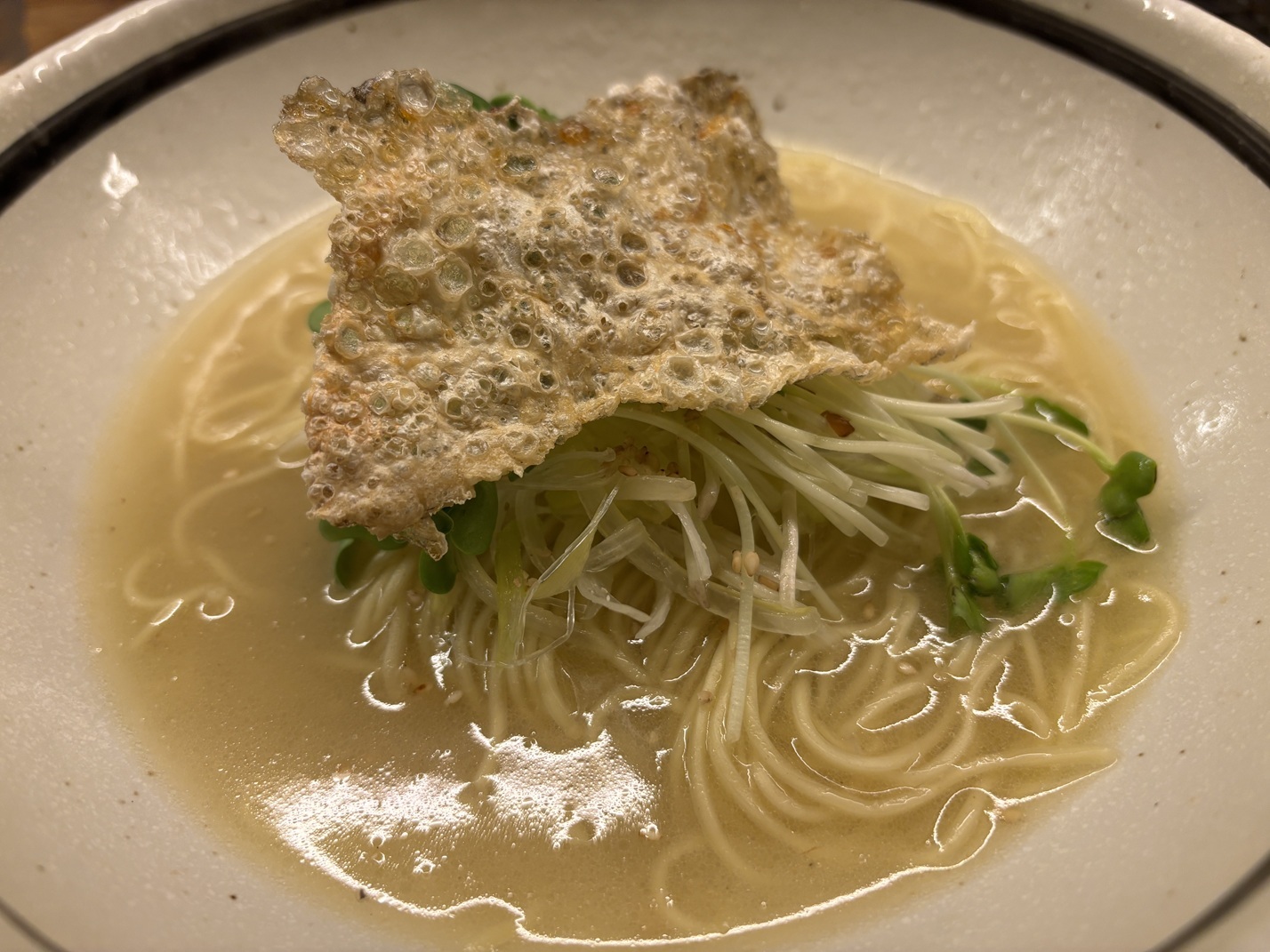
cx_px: 635
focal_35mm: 26
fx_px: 954
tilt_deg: -48.1
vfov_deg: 53.1
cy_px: 476
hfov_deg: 67.3
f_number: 1.6
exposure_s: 1/60
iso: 80
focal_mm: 5.96
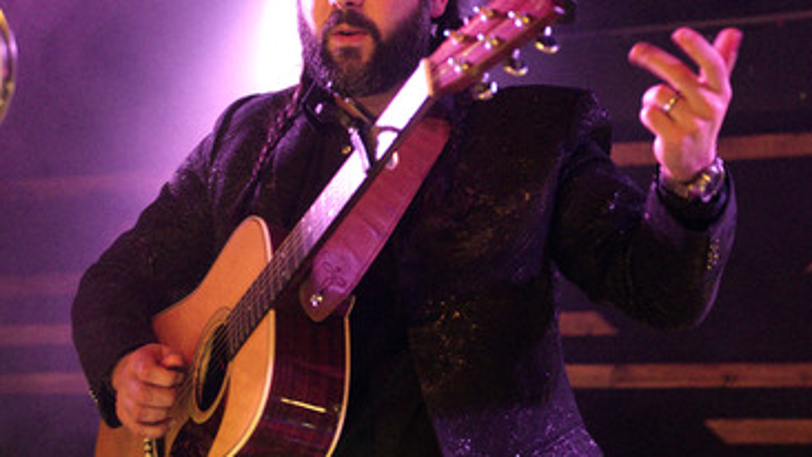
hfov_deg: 26.5
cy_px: 173
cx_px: 369
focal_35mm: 80
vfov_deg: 15.1
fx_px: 1723
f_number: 2.8
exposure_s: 1/50
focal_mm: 62
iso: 3200
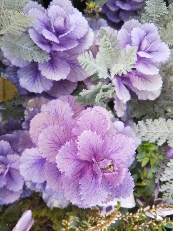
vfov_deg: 60.0
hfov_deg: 46.8
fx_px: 200
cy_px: 116
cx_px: 86
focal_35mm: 30
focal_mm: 4
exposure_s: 1/120
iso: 64
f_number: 2.2
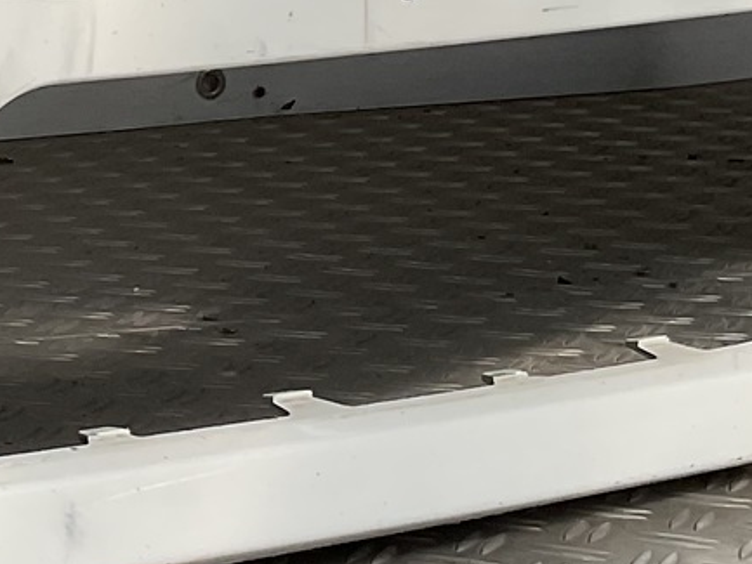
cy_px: 113
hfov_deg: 13.8
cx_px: -353
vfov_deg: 11.0
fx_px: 2934
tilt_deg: -8.3
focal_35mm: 135
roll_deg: +0.4
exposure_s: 1/1984
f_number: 1.8
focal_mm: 3
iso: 16
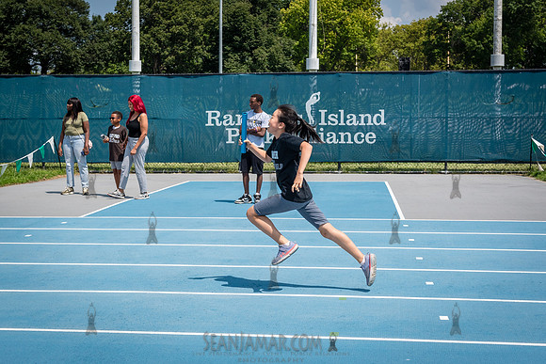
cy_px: 183
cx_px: 241
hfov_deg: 33.3
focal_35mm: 60
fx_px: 911
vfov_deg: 22.6
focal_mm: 44
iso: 400
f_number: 5.6
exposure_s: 1/3200
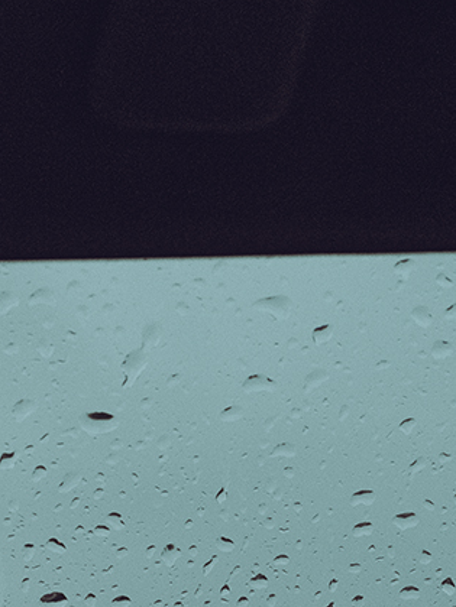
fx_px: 2705
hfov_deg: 9.6
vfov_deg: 12.2
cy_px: 903
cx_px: 49
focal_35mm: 154
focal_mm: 28
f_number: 2.8
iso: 1600
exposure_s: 1/250
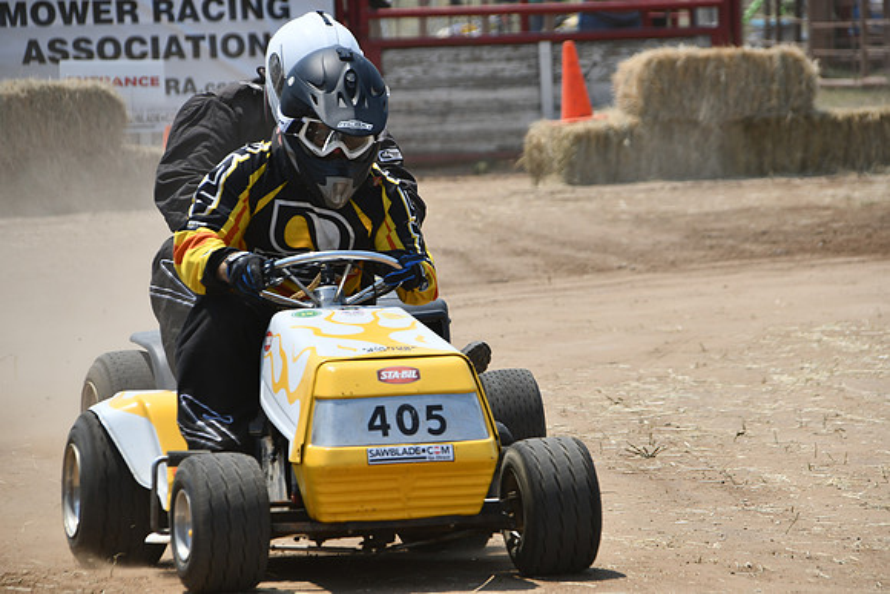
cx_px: 445
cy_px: 297
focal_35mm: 315
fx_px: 7789
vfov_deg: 4.4
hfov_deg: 6.5
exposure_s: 1/500
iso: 125
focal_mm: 210
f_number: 8
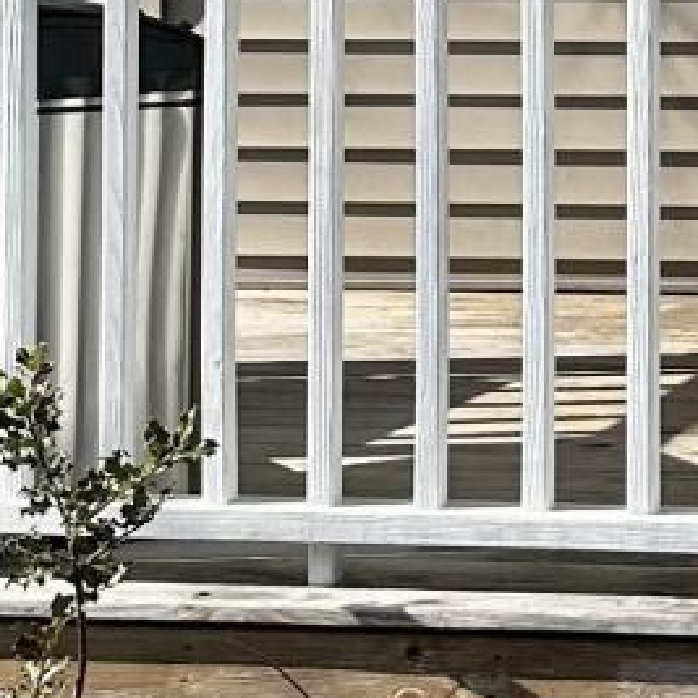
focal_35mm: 159
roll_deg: -0.1
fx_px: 3627
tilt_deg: +1.8
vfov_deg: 10.7
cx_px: 967
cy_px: -288
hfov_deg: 10.7
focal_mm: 6.86
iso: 80
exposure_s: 1/3717
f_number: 1.78
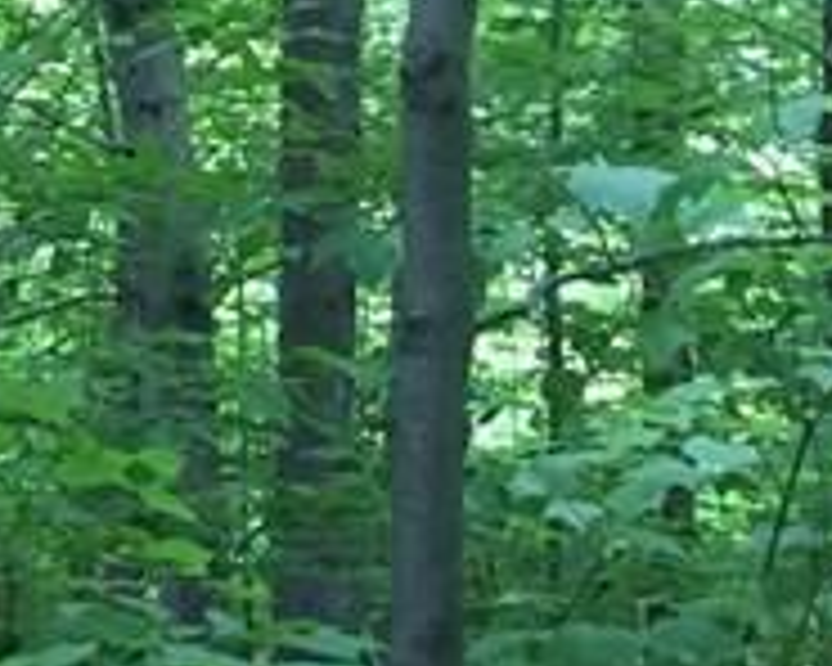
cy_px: 130
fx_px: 3866
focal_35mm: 157
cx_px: -1336
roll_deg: -1.1
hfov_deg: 10.2
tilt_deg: -2.1
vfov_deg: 9.8
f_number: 2.2
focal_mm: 4.15
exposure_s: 1/30
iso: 125
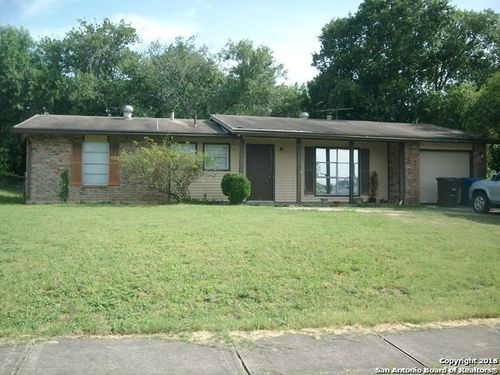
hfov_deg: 52.6
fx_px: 506
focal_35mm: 35
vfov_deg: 40.7
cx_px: 250
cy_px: 188
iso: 80
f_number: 7.2
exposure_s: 1/132
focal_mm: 5.8
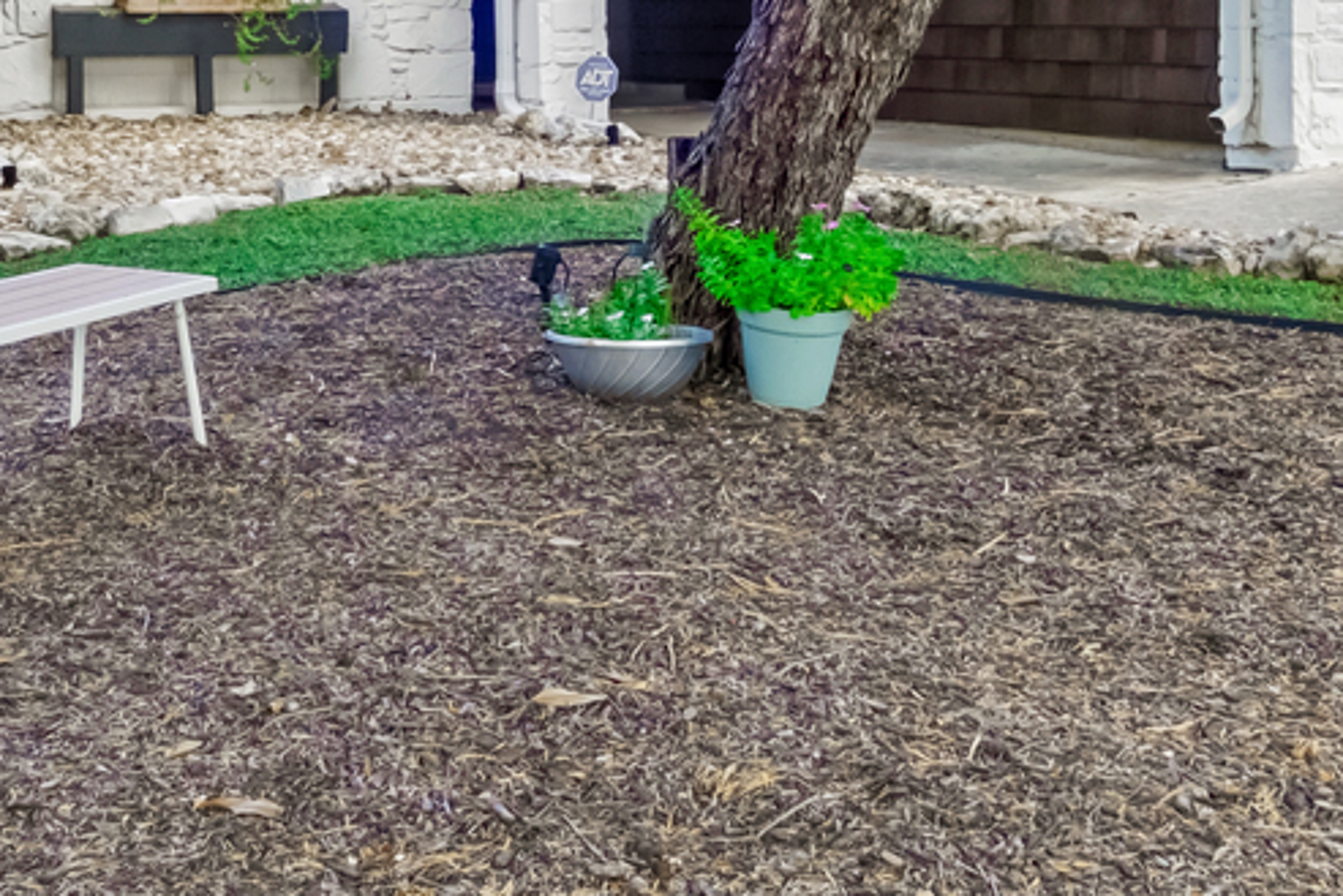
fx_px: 1716
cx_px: 518
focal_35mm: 46
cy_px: -38
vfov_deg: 27.3
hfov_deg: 42.5
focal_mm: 9
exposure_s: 1/100
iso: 500
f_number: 7.1
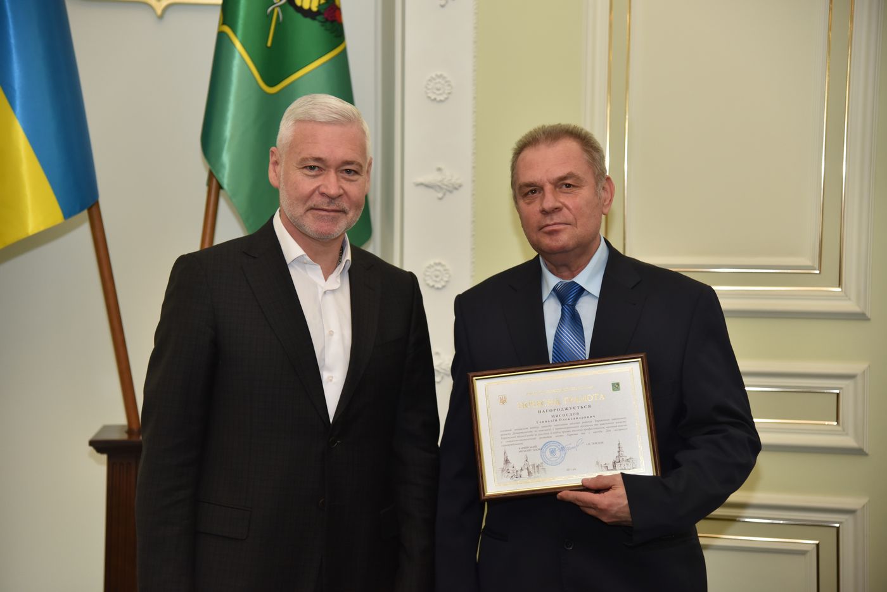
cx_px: 444
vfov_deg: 18.2
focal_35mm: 75
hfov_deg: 27.0
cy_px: 296
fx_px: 1849
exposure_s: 1/200
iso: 800
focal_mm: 75
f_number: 4
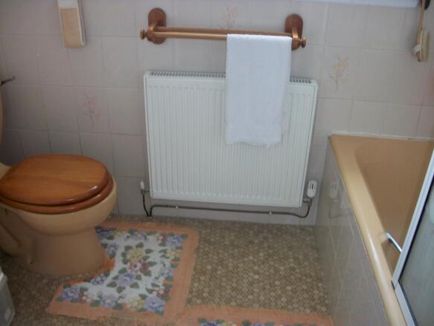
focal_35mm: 35
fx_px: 439
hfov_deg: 52.6
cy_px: 163
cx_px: 217
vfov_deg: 40.7
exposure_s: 1/30
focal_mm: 6.3
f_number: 3.1
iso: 160
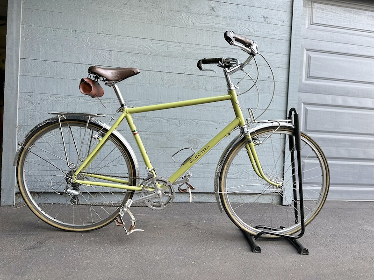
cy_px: 140
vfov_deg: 56.8
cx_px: 187
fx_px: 259
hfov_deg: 71.6
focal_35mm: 24
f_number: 1.78
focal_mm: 6.86
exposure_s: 1/121
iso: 80
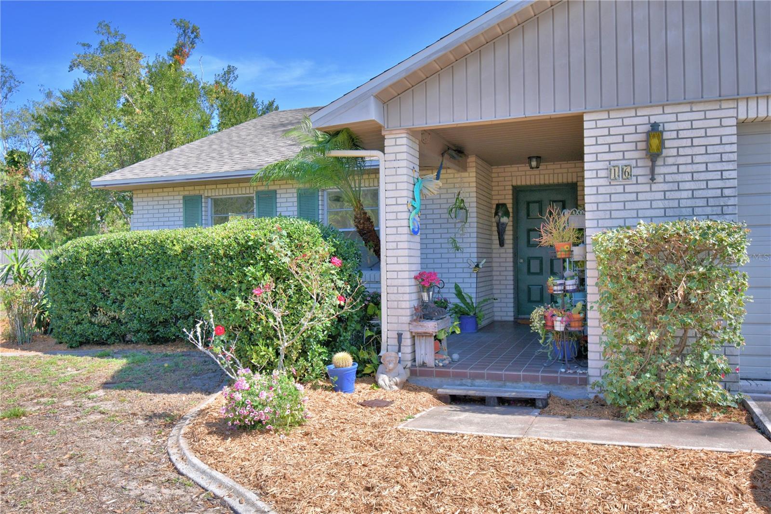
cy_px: 257
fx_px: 642
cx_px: 386
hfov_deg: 61.9
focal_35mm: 30
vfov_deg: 43.6
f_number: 5.6
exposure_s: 1/500
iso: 160
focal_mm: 20
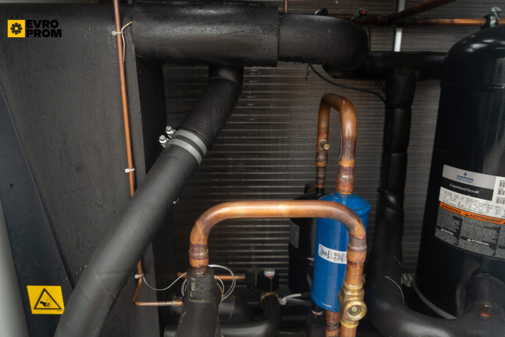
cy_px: 187
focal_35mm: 27
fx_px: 379
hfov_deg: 67.3
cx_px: 267
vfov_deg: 47.9
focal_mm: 24
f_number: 4
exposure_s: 1/50
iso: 250
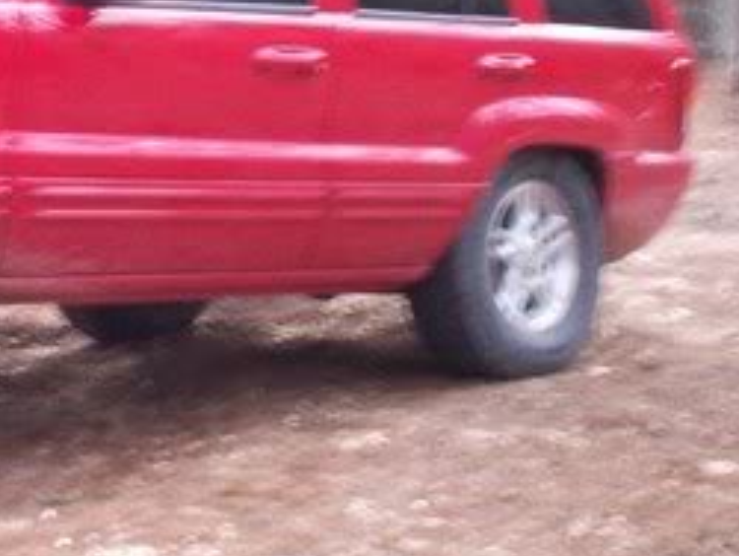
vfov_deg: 15.9
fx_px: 1966
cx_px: -12
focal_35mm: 92
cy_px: 56
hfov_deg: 20.6
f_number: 4.5
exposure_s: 1/8.6
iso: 200
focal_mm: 6
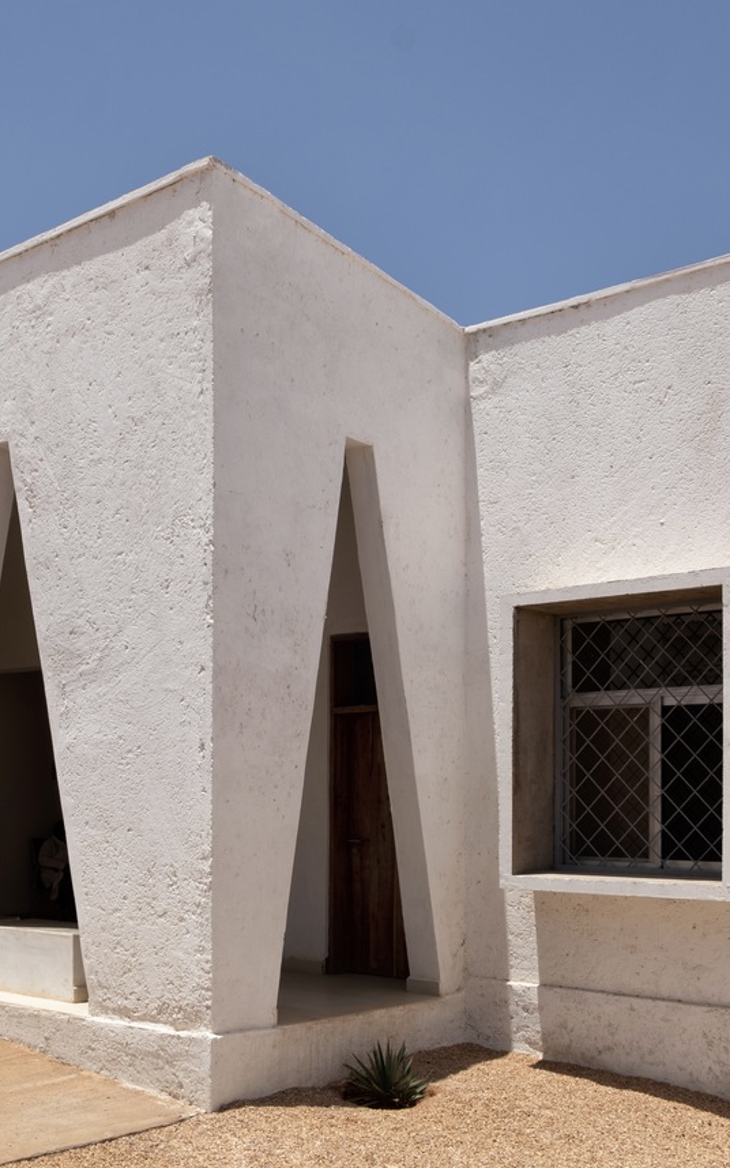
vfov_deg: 51.5
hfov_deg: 33.6
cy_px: 579
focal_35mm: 38
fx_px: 1210
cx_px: 348
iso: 100
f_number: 13
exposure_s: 1/140
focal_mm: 21.4
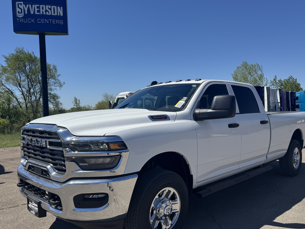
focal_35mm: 29
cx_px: 164
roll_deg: +1.7
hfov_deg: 61.6
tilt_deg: -3.6
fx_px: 256
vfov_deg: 48.1
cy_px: 127
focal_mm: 6.76
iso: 80
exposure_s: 1/5348
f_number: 1.78
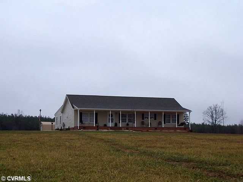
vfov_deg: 22.3
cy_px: 91
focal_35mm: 66
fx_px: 463
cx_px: 122
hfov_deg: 29.4
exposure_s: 1/250
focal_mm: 10.8
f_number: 4
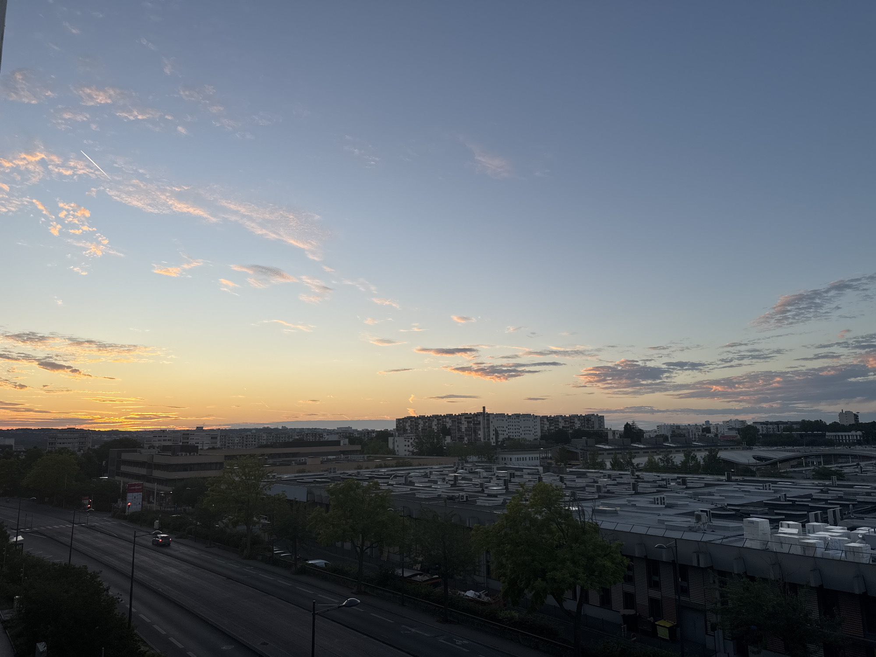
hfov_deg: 71.6
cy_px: 328
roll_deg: +1.2
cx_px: 438
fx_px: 607
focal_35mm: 24
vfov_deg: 56.8
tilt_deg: +9.9
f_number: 1.78
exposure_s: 1/1026
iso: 80
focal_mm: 6.76
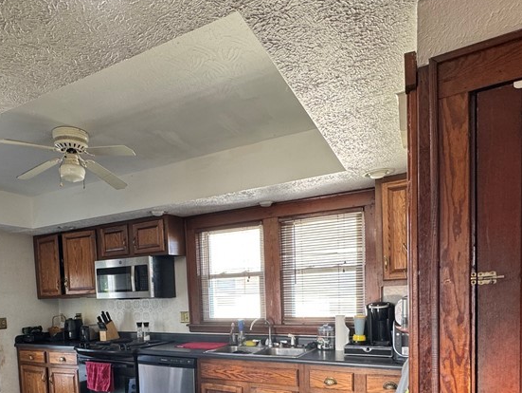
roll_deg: +2.3
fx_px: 392
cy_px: 320
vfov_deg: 49.7
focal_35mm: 26
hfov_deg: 66.8
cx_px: 216
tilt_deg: -4.1
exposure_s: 1/60
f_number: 2.2
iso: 200
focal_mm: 2.22
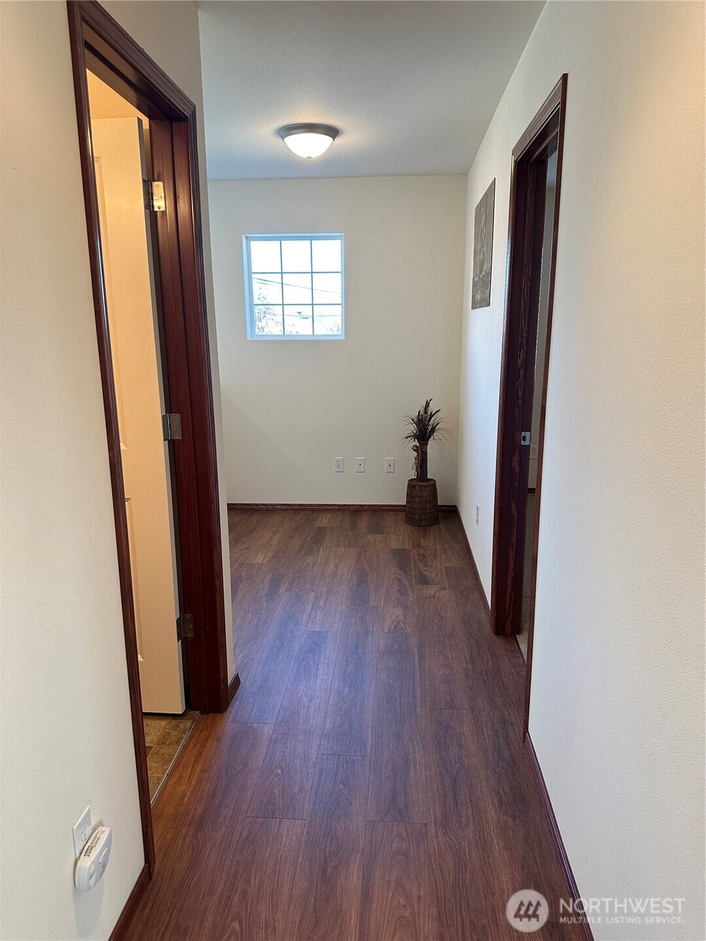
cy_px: 470
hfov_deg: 56.8
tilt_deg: -11.2
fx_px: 653
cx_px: 353
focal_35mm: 24
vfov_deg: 71.6
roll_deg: +0.2
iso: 160
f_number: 1.78
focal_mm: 6.86
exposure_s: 1/120
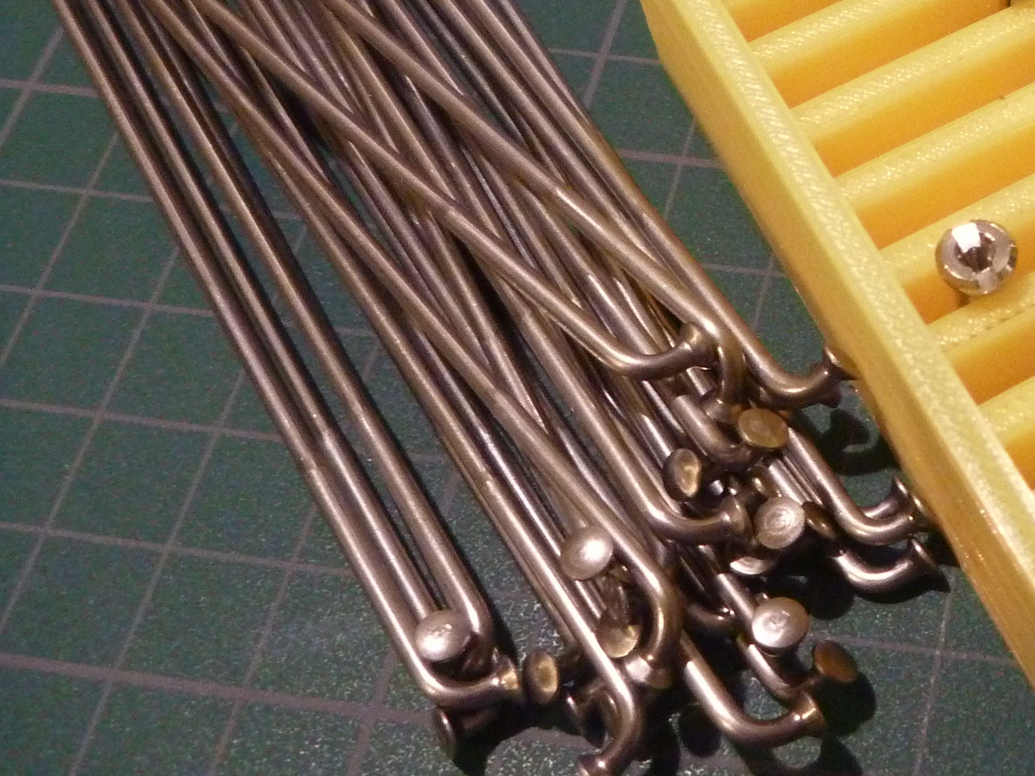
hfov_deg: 28.6
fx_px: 1854
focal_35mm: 62
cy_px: 190
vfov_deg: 23.4
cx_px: 1115
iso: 400
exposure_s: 1/8
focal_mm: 4.9
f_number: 3.3
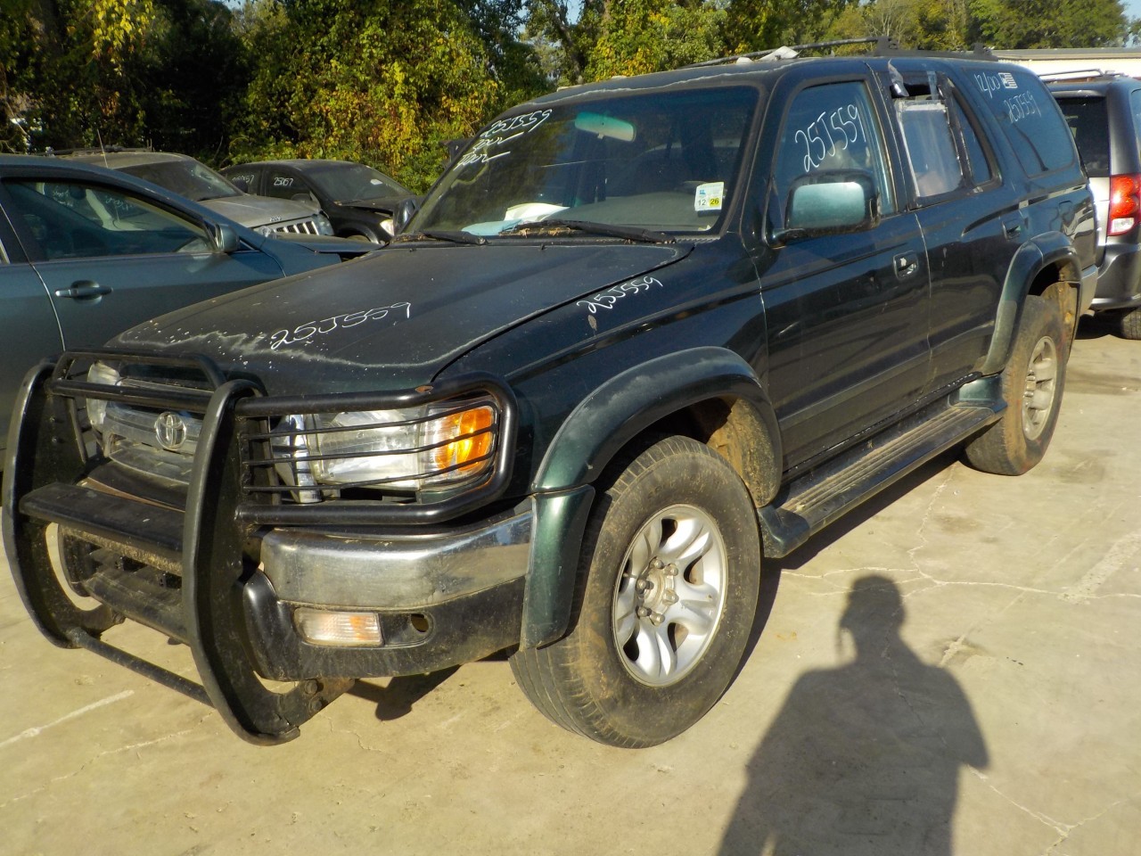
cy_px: 428
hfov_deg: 60.0
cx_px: 570
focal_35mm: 30
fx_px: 989
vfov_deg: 46.8
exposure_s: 1/1250
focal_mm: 4.1
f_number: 3.3
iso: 125
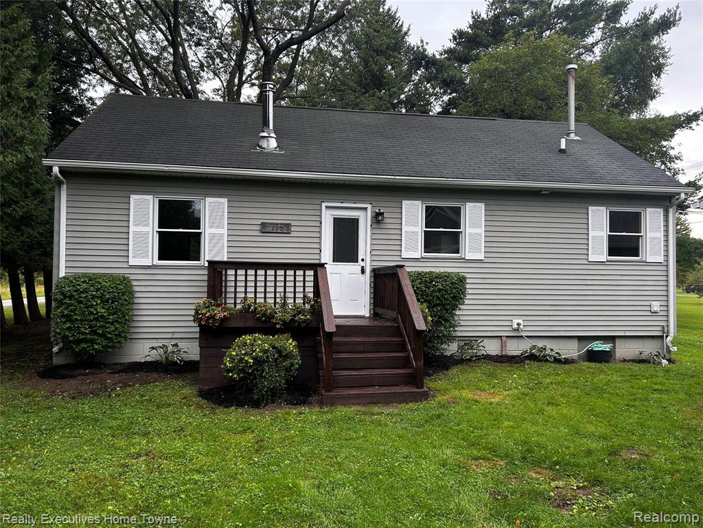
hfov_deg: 67.3
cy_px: 264
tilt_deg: +2.0
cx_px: 352
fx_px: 528
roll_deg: -0.6
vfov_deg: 53.1
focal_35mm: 26
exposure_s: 1/367
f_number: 1.5
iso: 50
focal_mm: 5.7
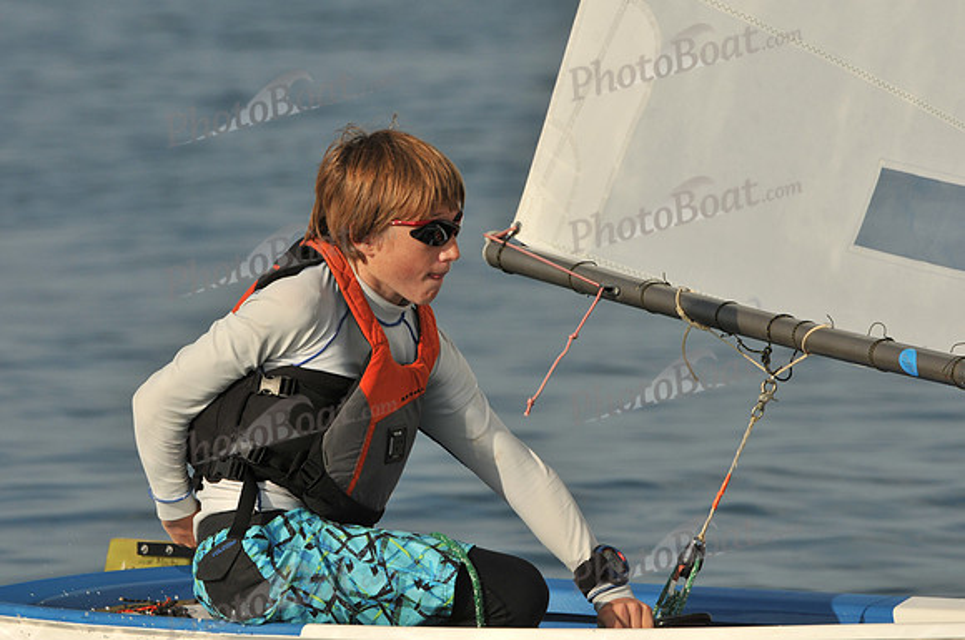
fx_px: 16061
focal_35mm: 600
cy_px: 320
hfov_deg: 3.4
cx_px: 482
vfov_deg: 2.3
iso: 200
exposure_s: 1/800
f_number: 9
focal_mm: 400
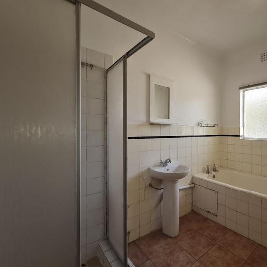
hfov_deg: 80.3
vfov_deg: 84.0
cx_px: 184
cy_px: 131
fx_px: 148
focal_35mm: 17
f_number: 2.2
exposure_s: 1/100
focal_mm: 1.74
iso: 64
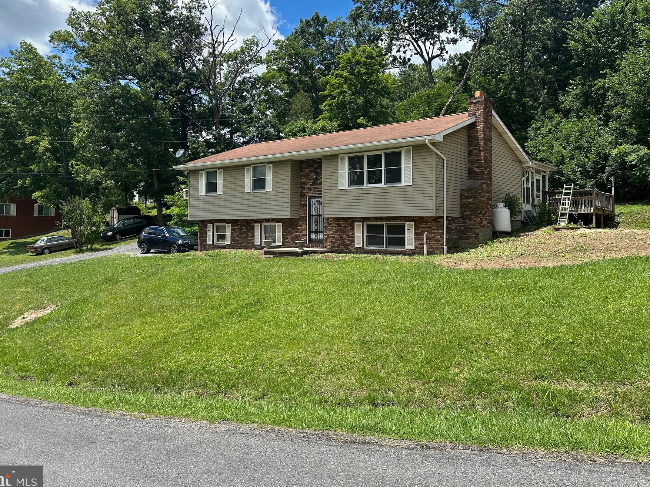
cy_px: 212
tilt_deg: +2.8
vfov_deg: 49.6
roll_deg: -0.9
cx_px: 330
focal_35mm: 28
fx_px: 526
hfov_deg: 63.4
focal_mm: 6.86
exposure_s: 1/2967
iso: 80
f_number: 1.78
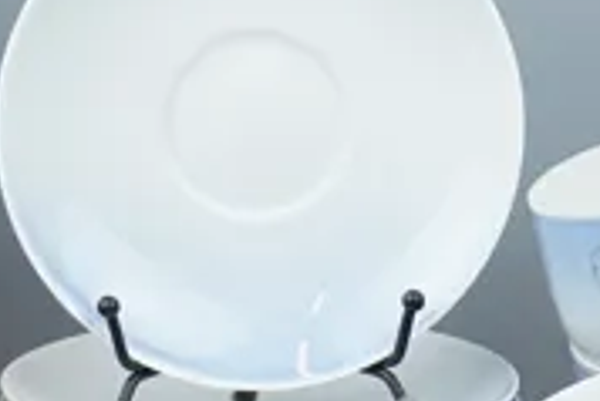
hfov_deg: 7.7
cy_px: 337
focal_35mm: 268
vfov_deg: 5.1
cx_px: 243
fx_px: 4470
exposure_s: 1/60
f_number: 5
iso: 100
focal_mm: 53
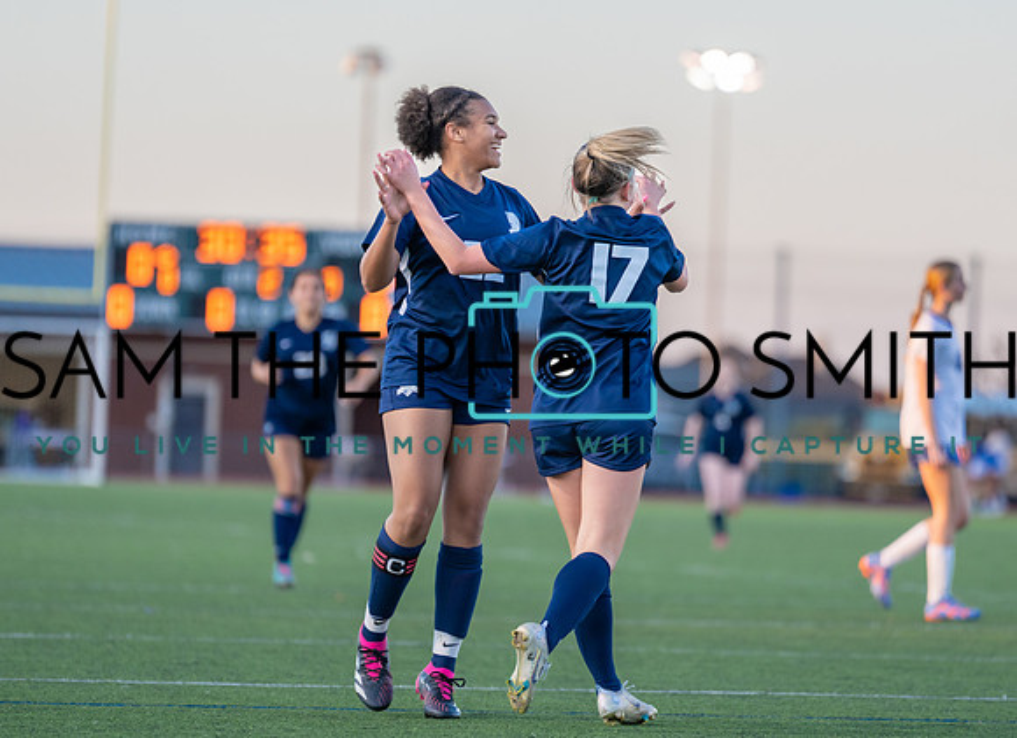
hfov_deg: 8.2
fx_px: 7088
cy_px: 381
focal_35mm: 244
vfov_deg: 6.0
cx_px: 565
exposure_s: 1/1000
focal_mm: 200
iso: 640
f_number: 2.8
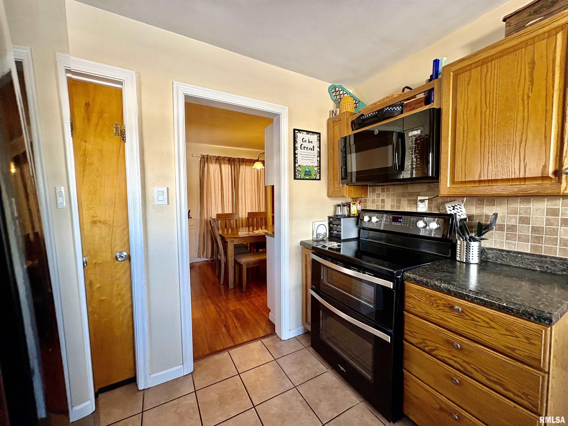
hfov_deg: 102.1
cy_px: 213
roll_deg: -0.5
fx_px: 230
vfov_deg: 85.7
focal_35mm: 14
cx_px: 284
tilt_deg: -0.8
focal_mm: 2.22
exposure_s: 1/60
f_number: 2.2
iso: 160
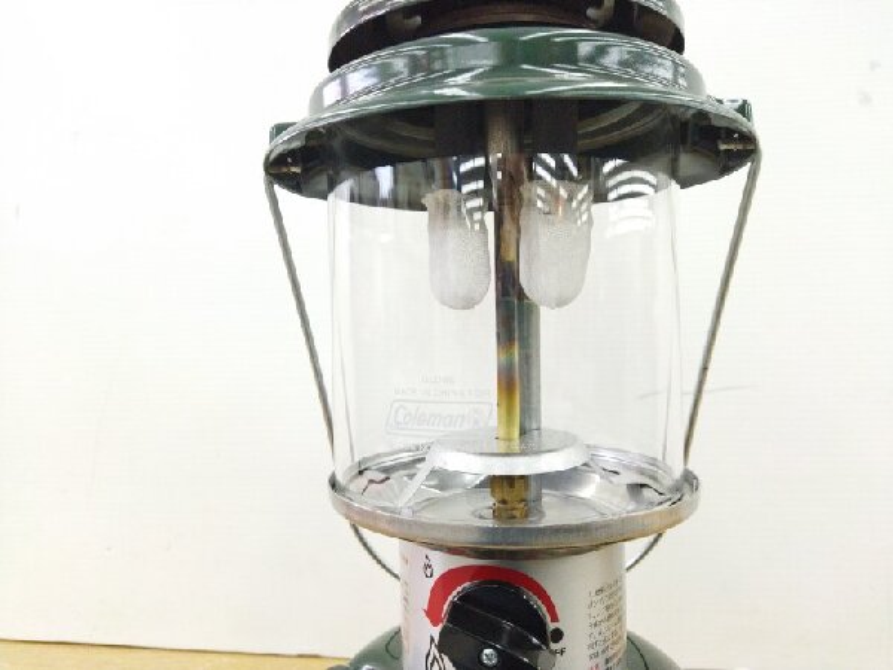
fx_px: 697
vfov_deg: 51.4
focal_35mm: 27
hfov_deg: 65.3
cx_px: 446
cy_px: 335
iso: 797
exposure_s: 1/400
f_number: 1.79
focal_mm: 4.71
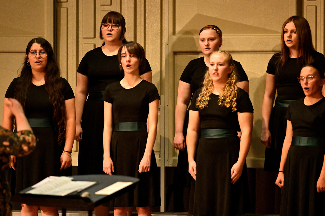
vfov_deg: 4.8
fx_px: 2572
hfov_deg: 7.2
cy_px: 108
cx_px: 162
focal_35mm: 285
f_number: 2.8
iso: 10000
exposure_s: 1/1000
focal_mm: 190
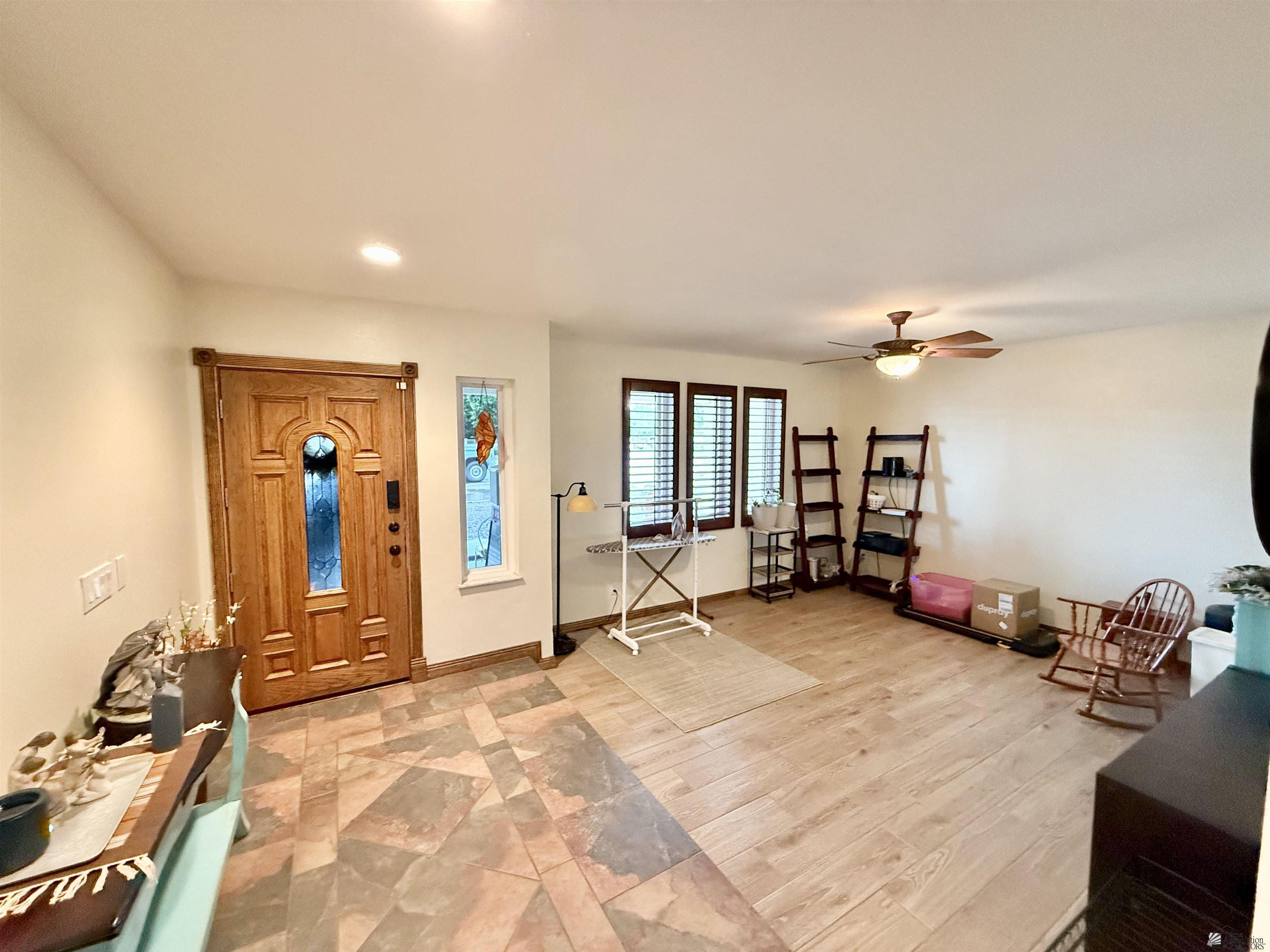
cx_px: 635
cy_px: 476
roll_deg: +0.4
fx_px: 514
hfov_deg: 102.1
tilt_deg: -3.6
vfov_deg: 85.7
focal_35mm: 14
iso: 800
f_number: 2.2
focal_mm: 2.22
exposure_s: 1/60
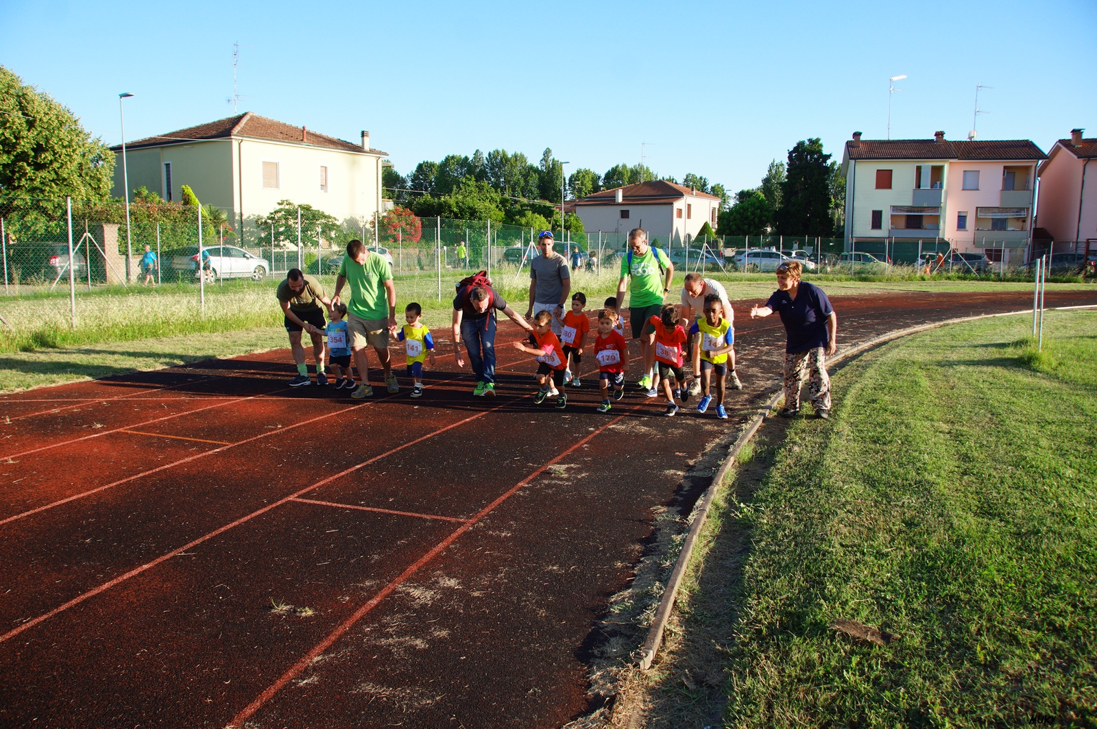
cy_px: 364
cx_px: 548
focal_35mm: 27
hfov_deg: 67.4
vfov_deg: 47.9
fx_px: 822
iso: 200
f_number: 5.6
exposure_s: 1/250
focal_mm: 18
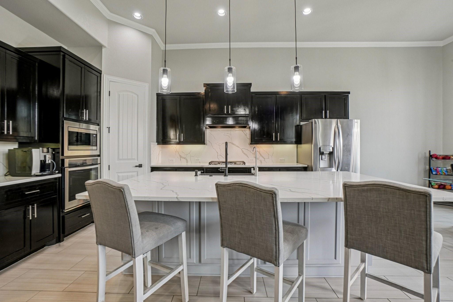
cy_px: 151
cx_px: 226
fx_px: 189
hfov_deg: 100.4
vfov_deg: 77.3
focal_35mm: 15
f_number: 8
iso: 400
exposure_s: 1/25
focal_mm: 10
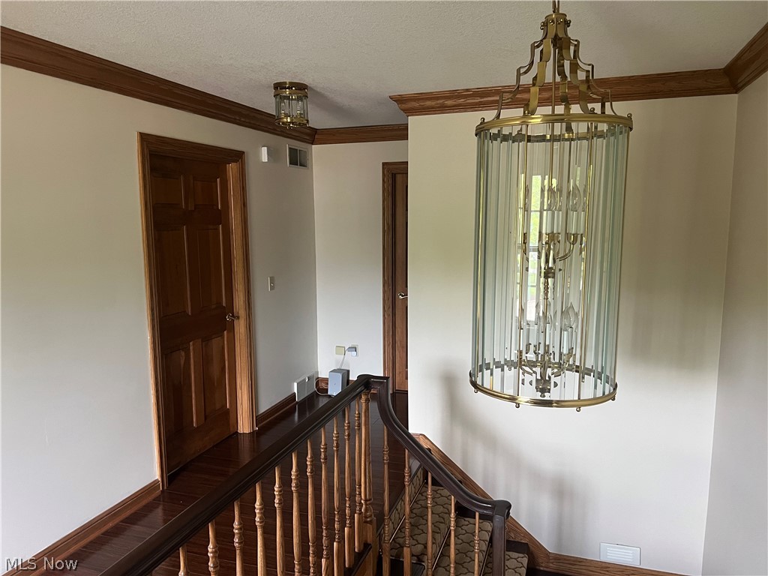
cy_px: 288
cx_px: 384
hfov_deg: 67.3
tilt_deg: -8.9
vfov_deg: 53.1
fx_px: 577
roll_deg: +0.5
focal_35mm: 26
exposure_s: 1/60
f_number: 1.5
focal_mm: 5.7
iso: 320
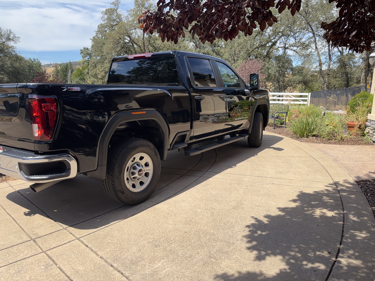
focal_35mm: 26
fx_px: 282
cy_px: 140
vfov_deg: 53.1
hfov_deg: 67.3
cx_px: 188
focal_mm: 5.96
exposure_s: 1/1695
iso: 50
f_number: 1.6
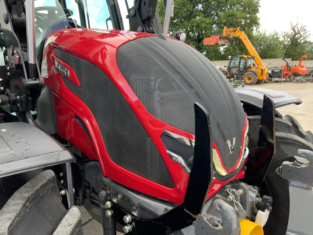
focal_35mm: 29
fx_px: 262
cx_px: 156
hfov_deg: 61.7
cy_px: 118
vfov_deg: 48.2
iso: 25
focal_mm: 3
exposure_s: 1/122
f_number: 1.8
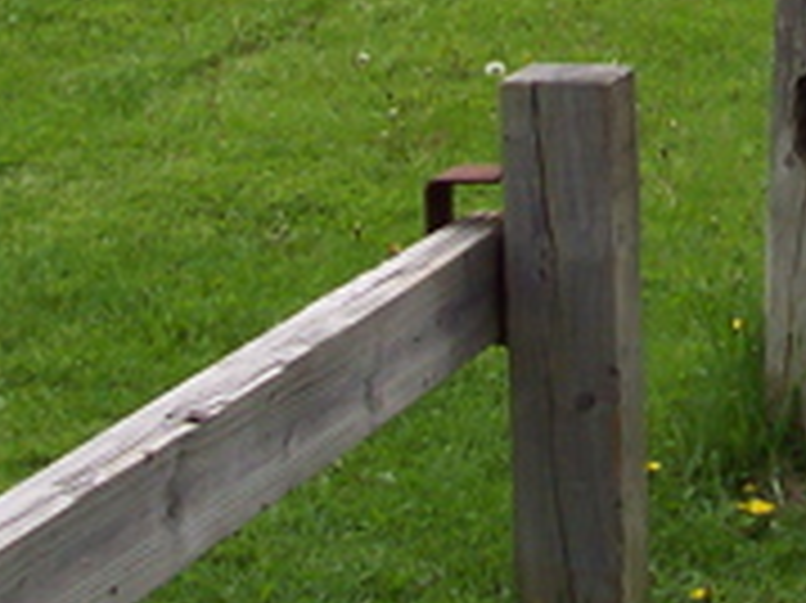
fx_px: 3956
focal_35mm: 170
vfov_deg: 8.3
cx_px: 928
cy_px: -623
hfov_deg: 11.4
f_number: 4.8
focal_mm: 8
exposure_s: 1/500
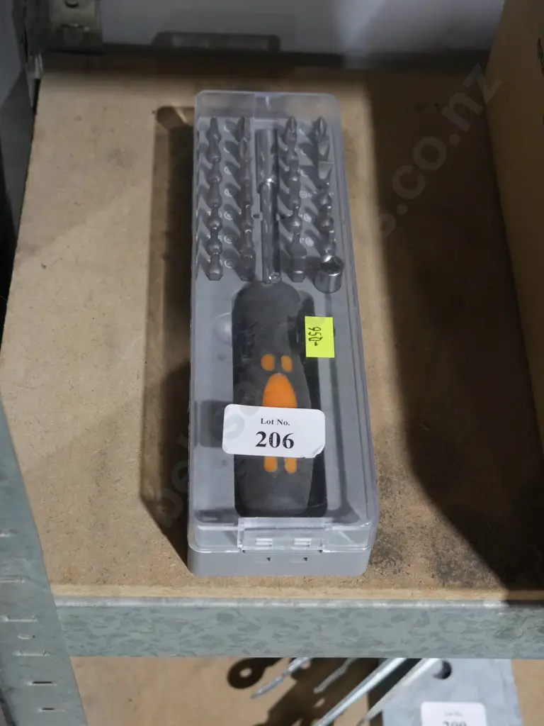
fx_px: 1048
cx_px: 272
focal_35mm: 50
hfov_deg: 29.1
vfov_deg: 38.2
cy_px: 363
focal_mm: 25
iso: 2500
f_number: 5.3
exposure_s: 1/60
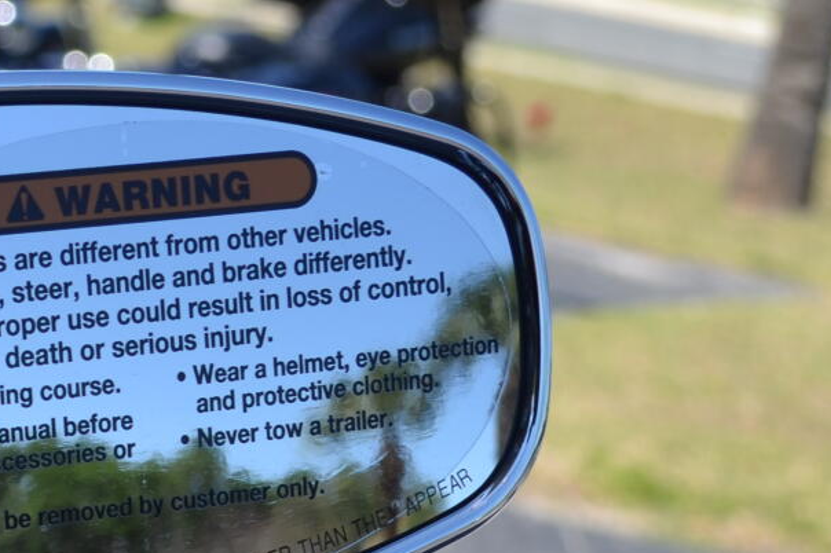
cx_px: -201
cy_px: 818
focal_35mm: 159
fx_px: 3668
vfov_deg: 8.4
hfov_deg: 12.6
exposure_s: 1/200
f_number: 7.1
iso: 100
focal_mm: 32
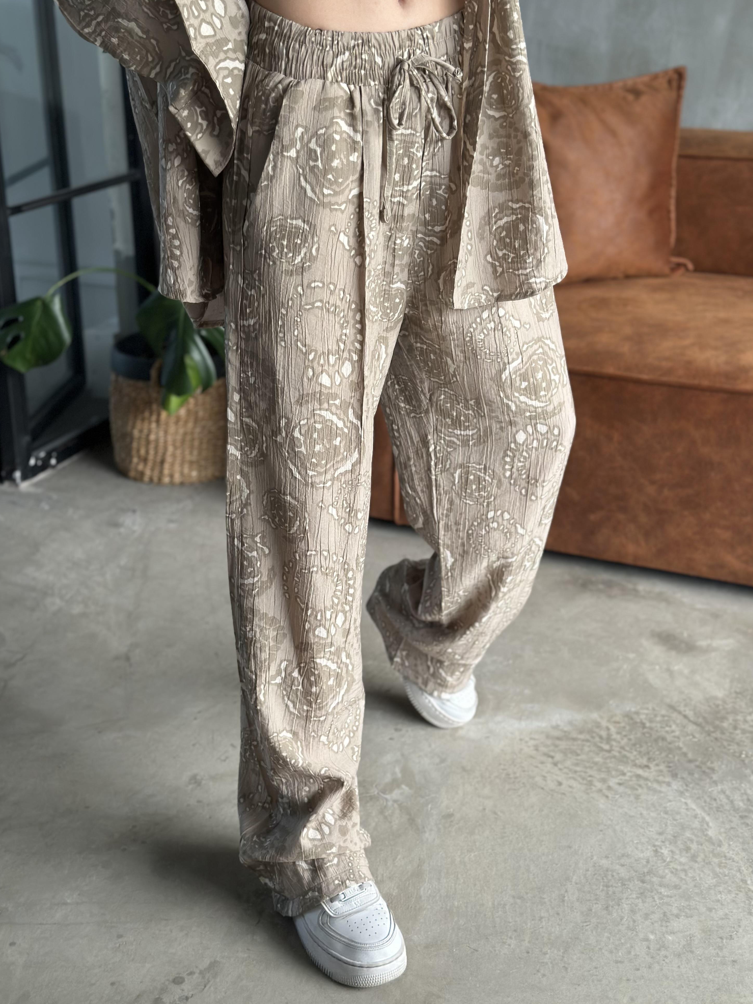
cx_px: 368
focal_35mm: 50
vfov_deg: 38.2
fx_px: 1450
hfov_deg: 29.1
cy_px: 487
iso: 125
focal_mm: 6.86
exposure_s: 1/60
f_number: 1.78
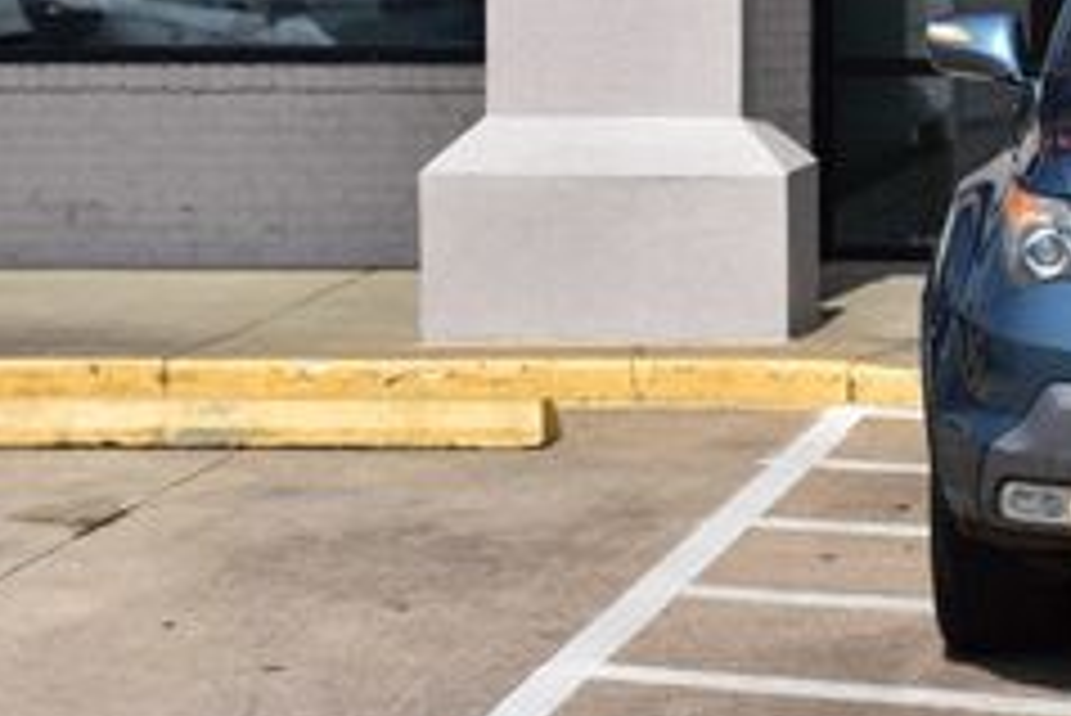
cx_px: 1422
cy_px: 18
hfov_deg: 15.1
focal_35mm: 129
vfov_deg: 10.6
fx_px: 3840
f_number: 11
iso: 220
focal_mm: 32
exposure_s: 1/500
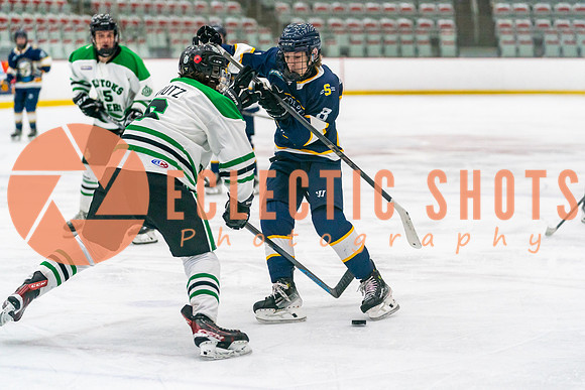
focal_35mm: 124
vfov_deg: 11.0
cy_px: 215
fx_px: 2018
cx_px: 323
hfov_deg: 16.5
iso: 4000
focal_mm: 107
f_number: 2.8
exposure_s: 1/1600
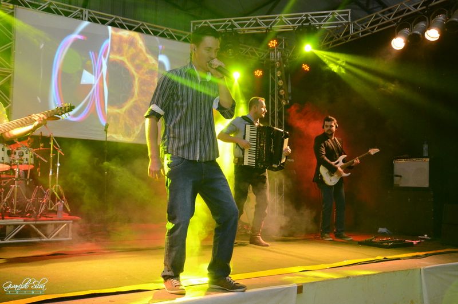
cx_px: 229
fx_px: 419
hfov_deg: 57.3
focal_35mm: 33
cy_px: 152
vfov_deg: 39.8
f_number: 5
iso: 3200
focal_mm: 22
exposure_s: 1/60
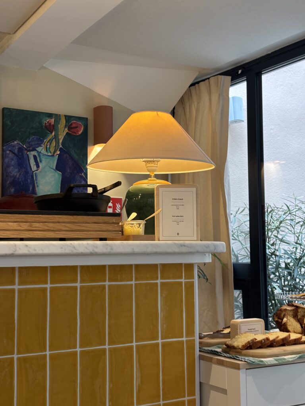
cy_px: 203
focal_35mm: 52
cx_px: 152
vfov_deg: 36.8
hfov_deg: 28.0
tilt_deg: +4.5
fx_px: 611
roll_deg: -1.6
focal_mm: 5.96
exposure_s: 1/50
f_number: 1.6
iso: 32
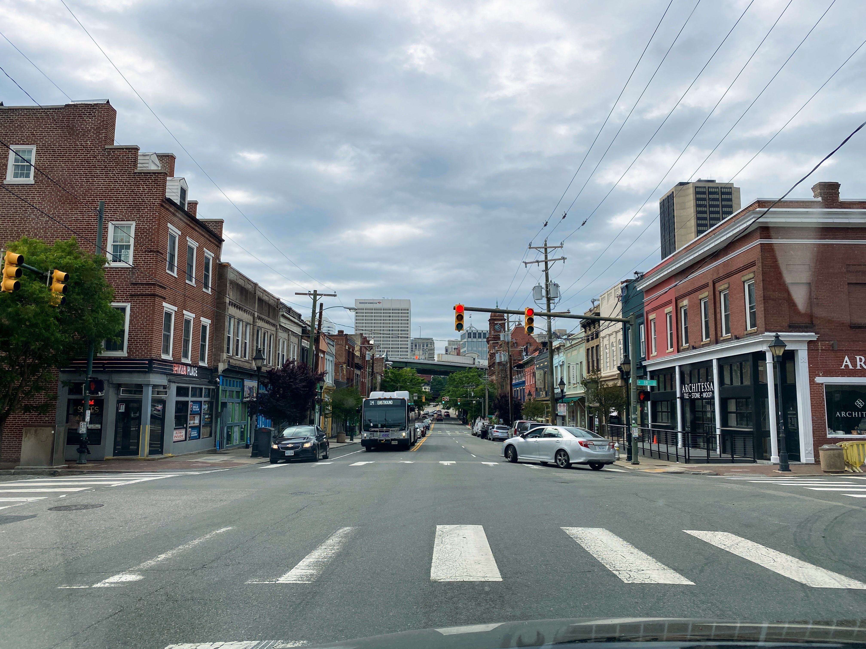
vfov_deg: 53.1
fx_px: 650
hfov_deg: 67.3
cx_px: 433
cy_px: 324
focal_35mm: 26
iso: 32
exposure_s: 1/2967
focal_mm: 4.25
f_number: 1.8
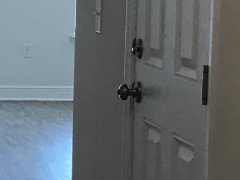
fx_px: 1283
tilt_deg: -5.2
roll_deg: -0.7
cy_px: 92
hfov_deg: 10.2
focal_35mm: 185
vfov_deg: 8.0
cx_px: -151
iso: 32
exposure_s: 1/30
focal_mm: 3.99
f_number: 1.8
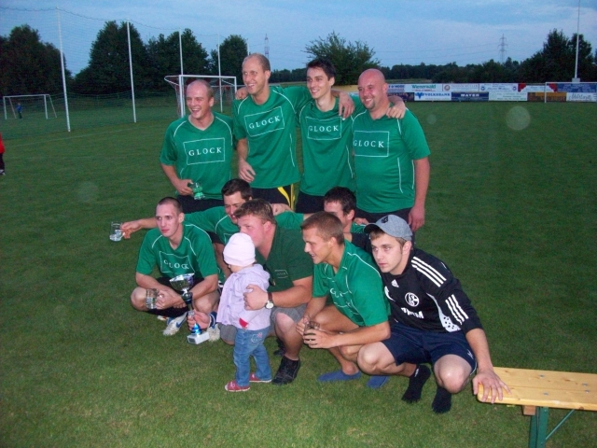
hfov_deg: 54.0
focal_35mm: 34
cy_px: 224
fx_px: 586
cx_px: 298
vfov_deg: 41.8
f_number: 2.8
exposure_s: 1/60
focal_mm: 5.7
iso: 320
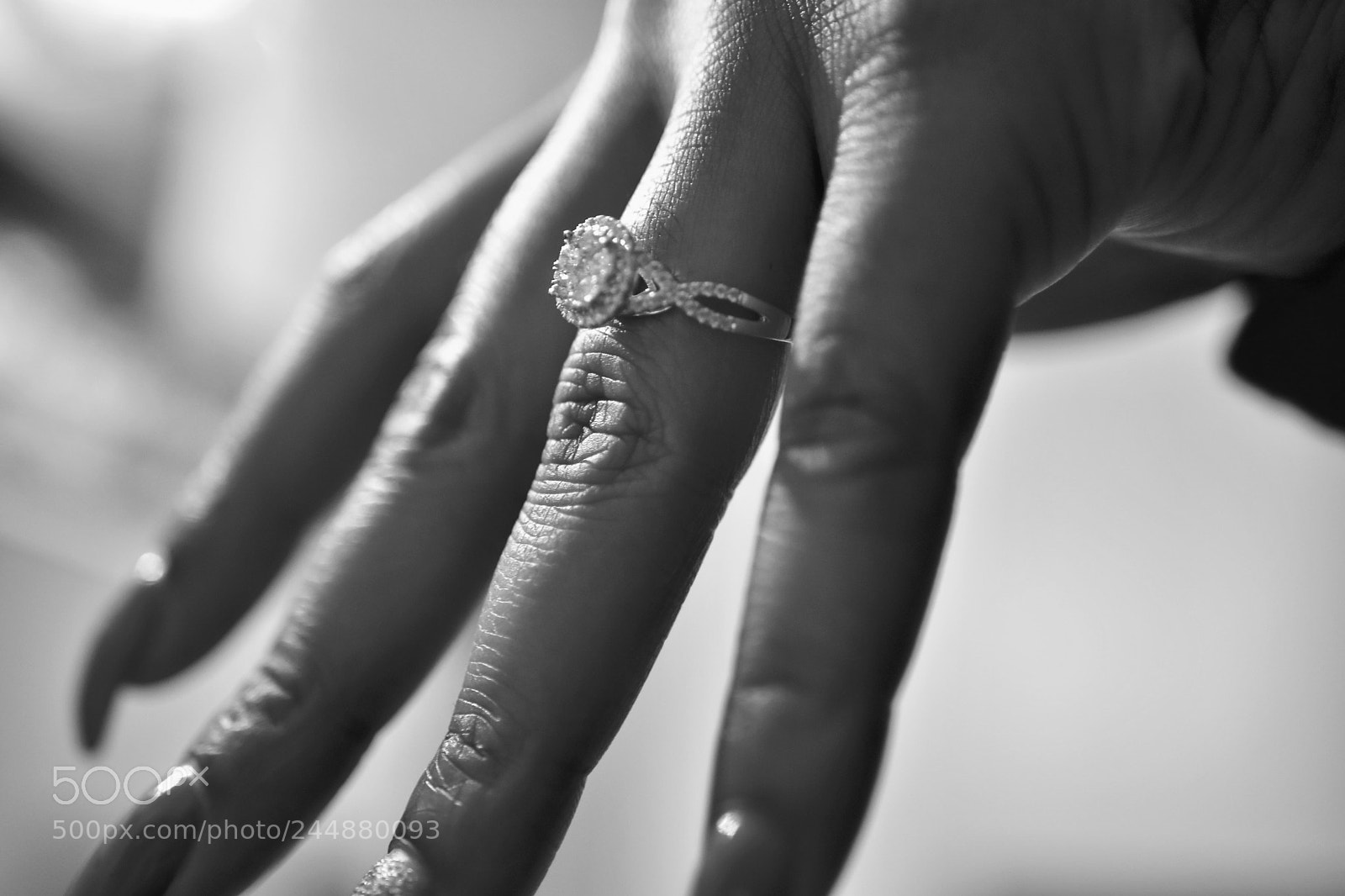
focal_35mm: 46
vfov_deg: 28.9
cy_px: 448
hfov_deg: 42.3
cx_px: 672
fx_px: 1737
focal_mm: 31
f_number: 1.8
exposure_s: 1/125
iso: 800
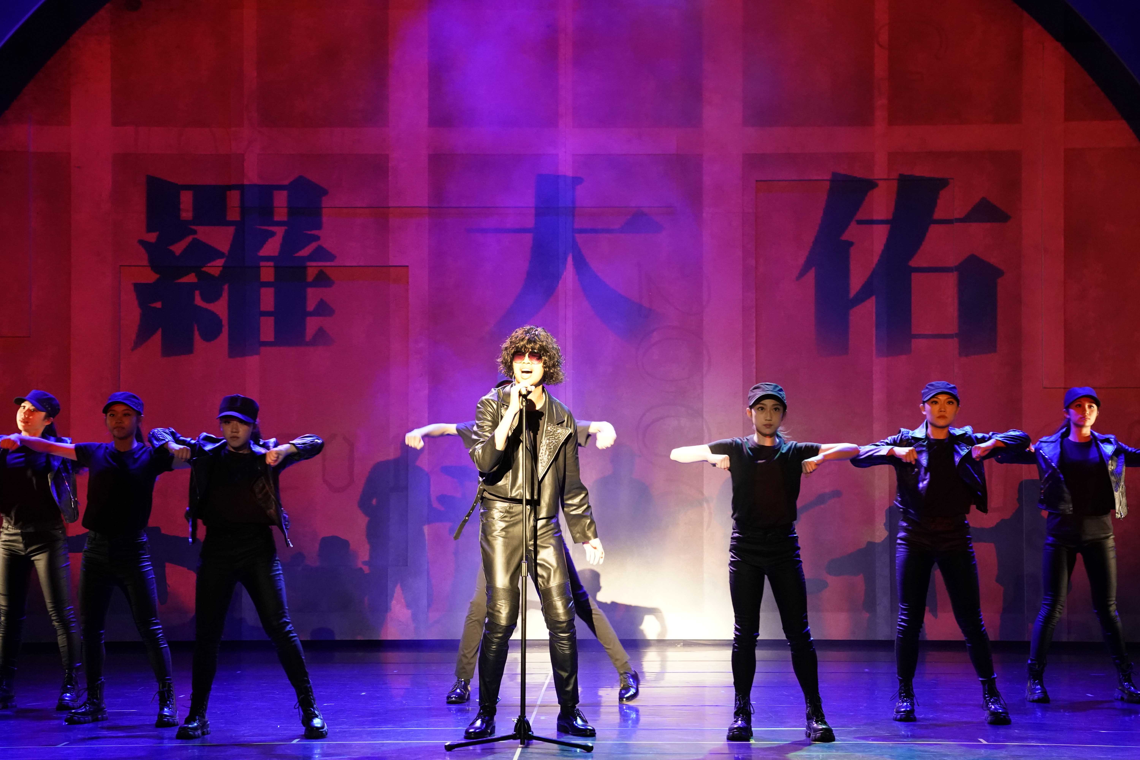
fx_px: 1678
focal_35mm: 53
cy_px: 380
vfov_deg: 25.5
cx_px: 570
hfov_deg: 37.5
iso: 6400
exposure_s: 1/125
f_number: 4.5
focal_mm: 53
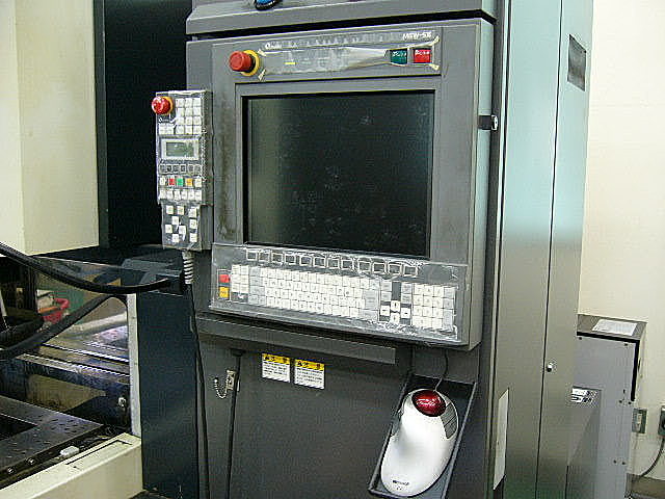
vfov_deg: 40.7
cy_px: 250
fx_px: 672
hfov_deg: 52.6
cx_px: 332
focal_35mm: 35
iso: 150
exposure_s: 1/13
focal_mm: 5.8
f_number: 2.8
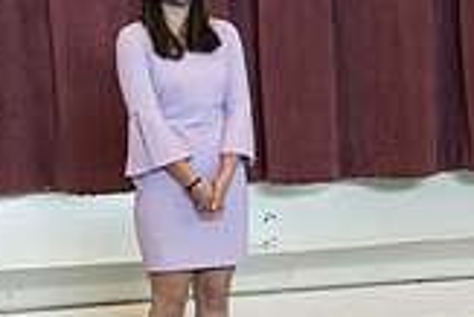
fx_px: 1555
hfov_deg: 16.8
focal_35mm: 118
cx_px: 506
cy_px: 169
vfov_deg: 11.6
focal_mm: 31
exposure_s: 1/200
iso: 2500
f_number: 3.5
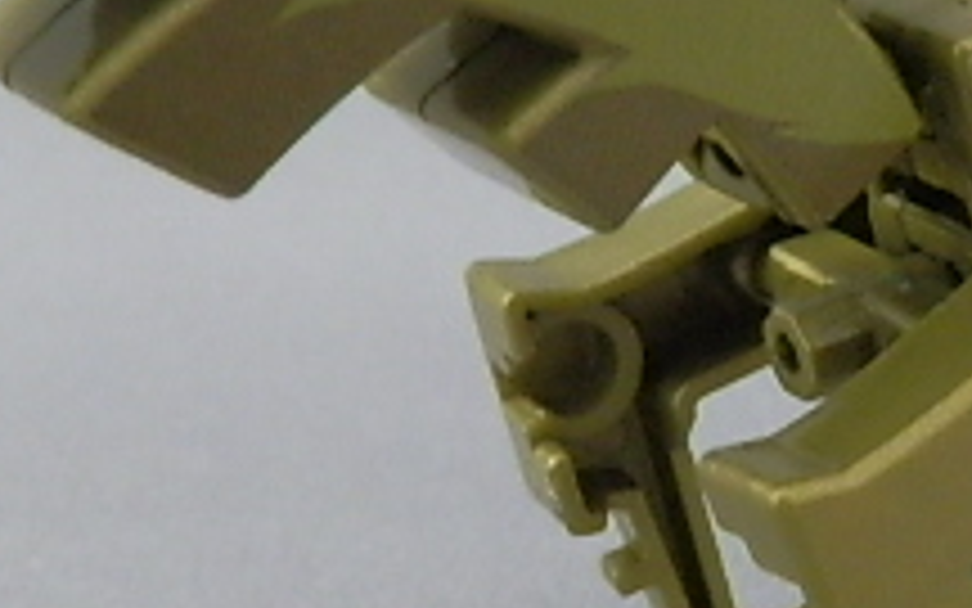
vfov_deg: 12.2
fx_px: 2834
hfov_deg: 19.0
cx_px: 940
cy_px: 266
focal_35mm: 107
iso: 250
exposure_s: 1/8
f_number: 3.5
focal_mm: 6.17
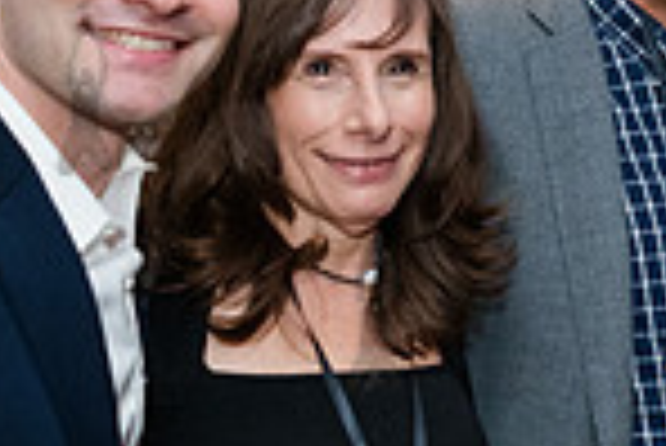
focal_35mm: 137
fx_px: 2537
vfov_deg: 10.0
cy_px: 95
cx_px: 950
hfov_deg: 14.1
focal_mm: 35
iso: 6400
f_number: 5
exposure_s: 1/320
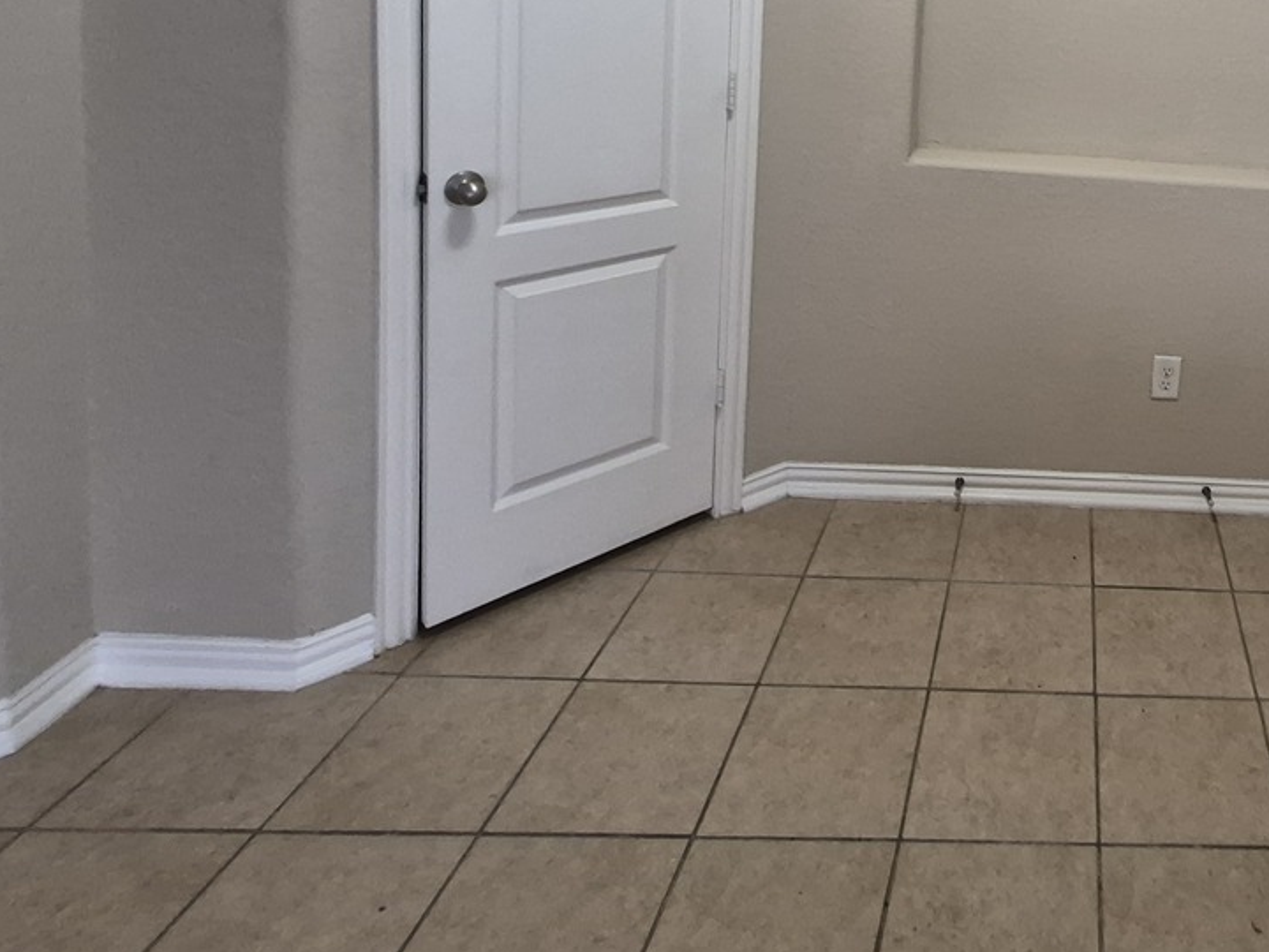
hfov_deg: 56.9
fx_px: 953
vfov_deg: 46.0
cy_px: 37
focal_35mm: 26
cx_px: 1165
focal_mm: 1.74
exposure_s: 1/60
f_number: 2.2
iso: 250
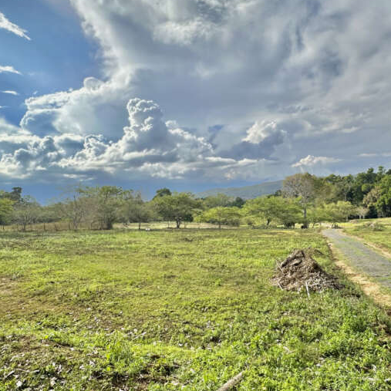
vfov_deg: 62.9
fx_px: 319
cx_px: 221
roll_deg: +1.5
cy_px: 186
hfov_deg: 62.7
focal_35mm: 25
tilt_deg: +0.6
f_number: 2.2
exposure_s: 1/1304
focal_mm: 2.22
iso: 50
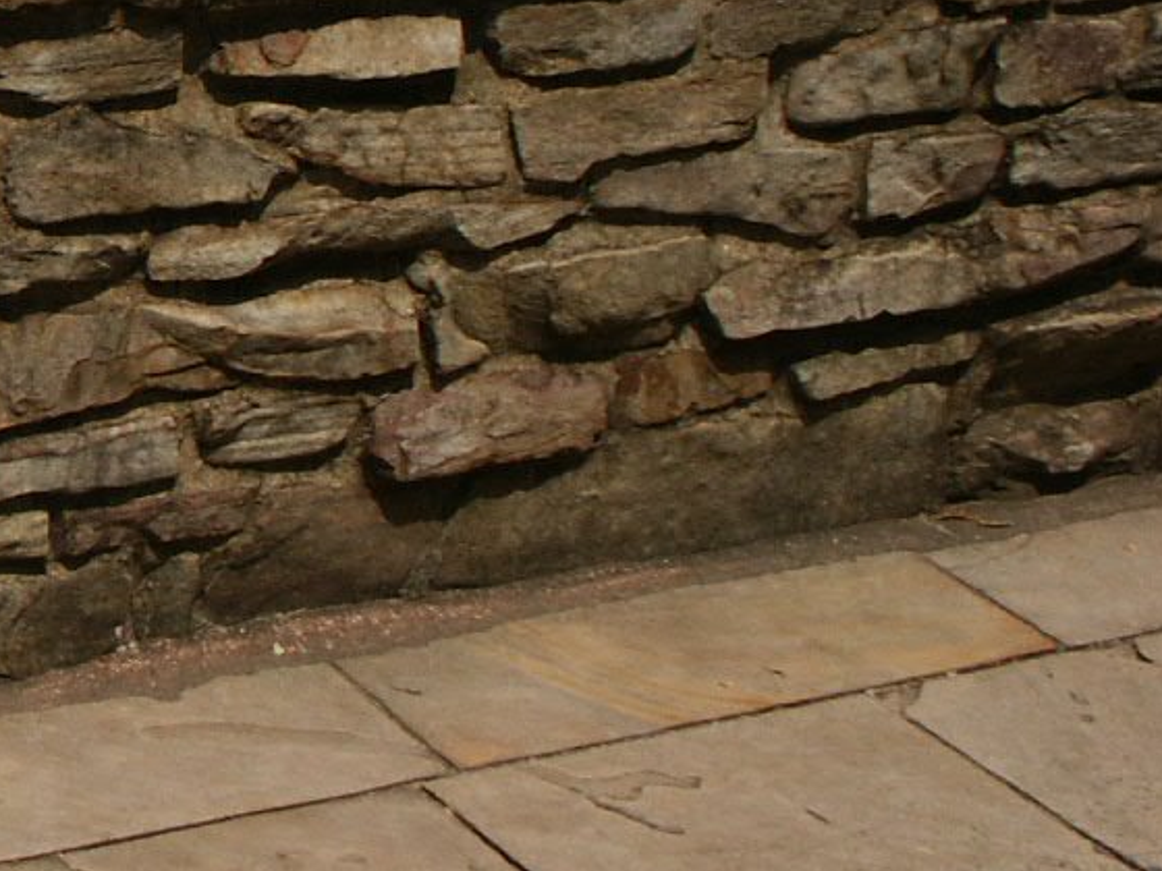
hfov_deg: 17.9
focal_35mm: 100
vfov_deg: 14.2
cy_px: -257
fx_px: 3357
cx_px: -488
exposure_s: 1/500
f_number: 6.7
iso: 64
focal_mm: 7.18
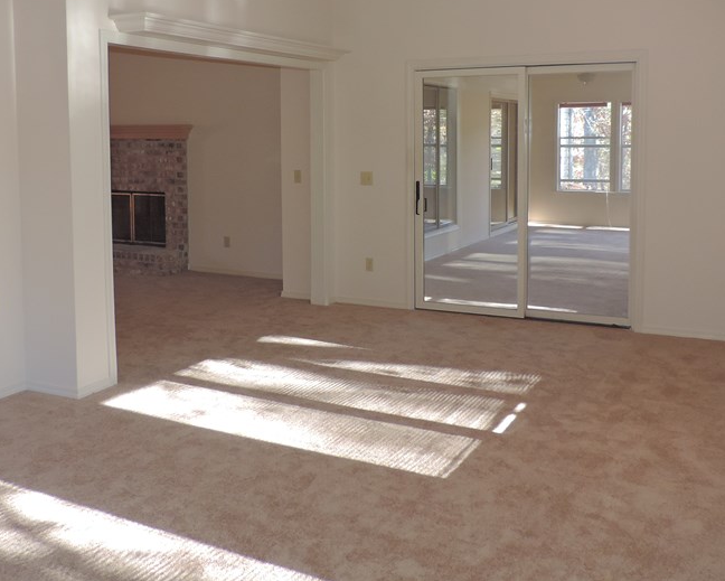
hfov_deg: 49.1
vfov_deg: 39.6
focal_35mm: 37
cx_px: 371
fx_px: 794
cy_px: 189
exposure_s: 1/40
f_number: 3
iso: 180
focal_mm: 4.3
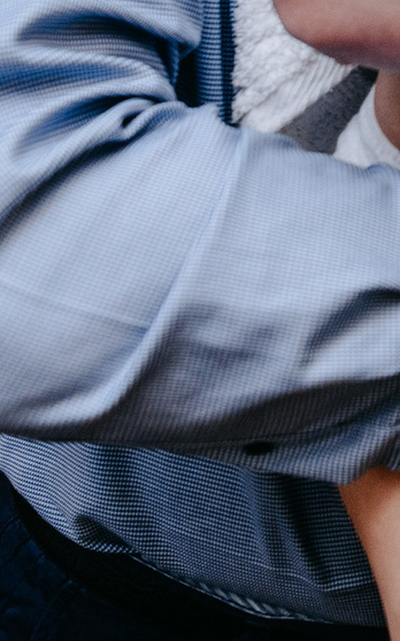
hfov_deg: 9.0
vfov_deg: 14.7
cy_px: -243
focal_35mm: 135
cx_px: 846
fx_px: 2355
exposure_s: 1/160
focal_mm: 28
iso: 640
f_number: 3.5
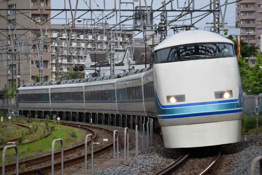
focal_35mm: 174
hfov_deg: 11.8
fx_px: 1267
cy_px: 88
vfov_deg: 7.9
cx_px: 131
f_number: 4.5
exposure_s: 1/500
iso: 100
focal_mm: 116
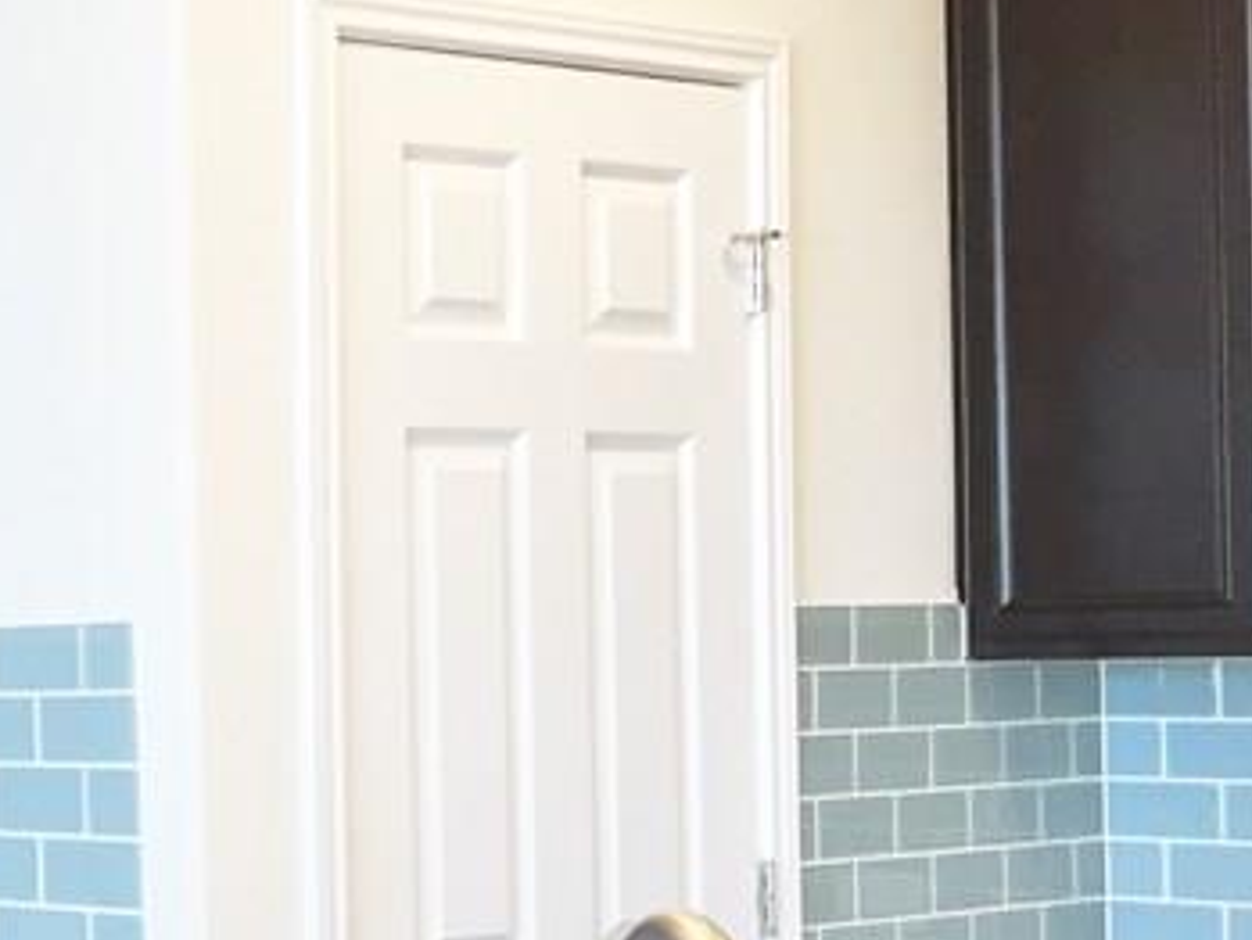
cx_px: -556
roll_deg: +0.6
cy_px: 685
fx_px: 3075
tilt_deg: +0.2
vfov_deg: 17.3
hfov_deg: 20.2
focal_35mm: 85
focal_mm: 4.15
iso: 50
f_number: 2.2
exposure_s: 1/30
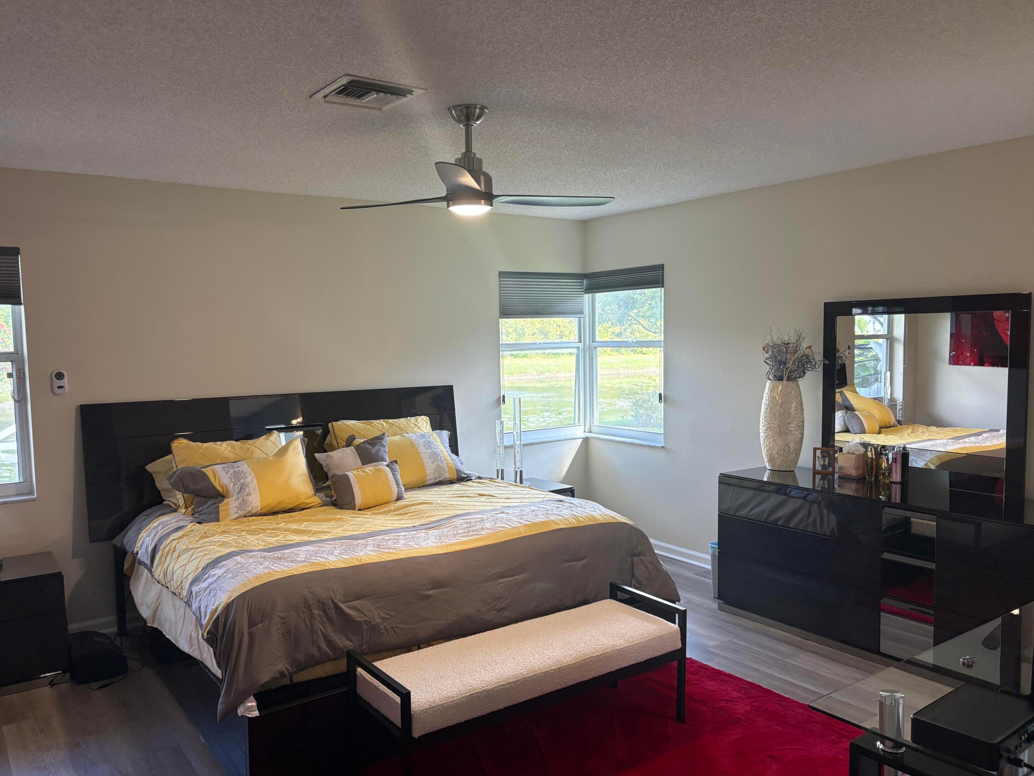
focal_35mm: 27
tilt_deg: -6.1
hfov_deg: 65.3
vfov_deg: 51.4
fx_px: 807
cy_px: 397
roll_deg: +1.7
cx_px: 511
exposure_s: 1/120
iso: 125
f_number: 1.6
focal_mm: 5.96
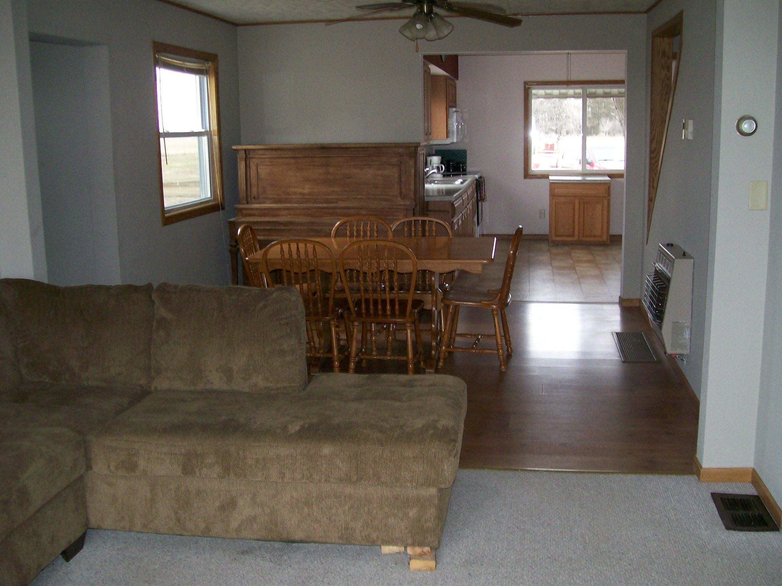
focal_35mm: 36
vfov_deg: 39.7
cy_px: 293
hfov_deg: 51.4
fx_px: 813
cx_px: 391
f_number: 2.7
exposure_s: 1/64
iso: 140
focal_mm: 6
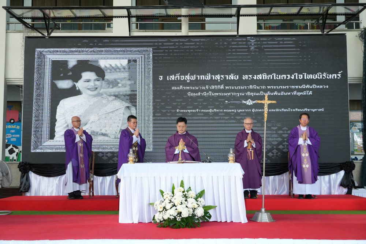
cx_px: 183
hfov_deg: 42.3
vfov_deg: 29.0
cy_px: 122
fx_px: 473
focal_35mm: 46
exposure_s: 1/500
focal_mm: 31
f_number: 4.5
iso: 2000
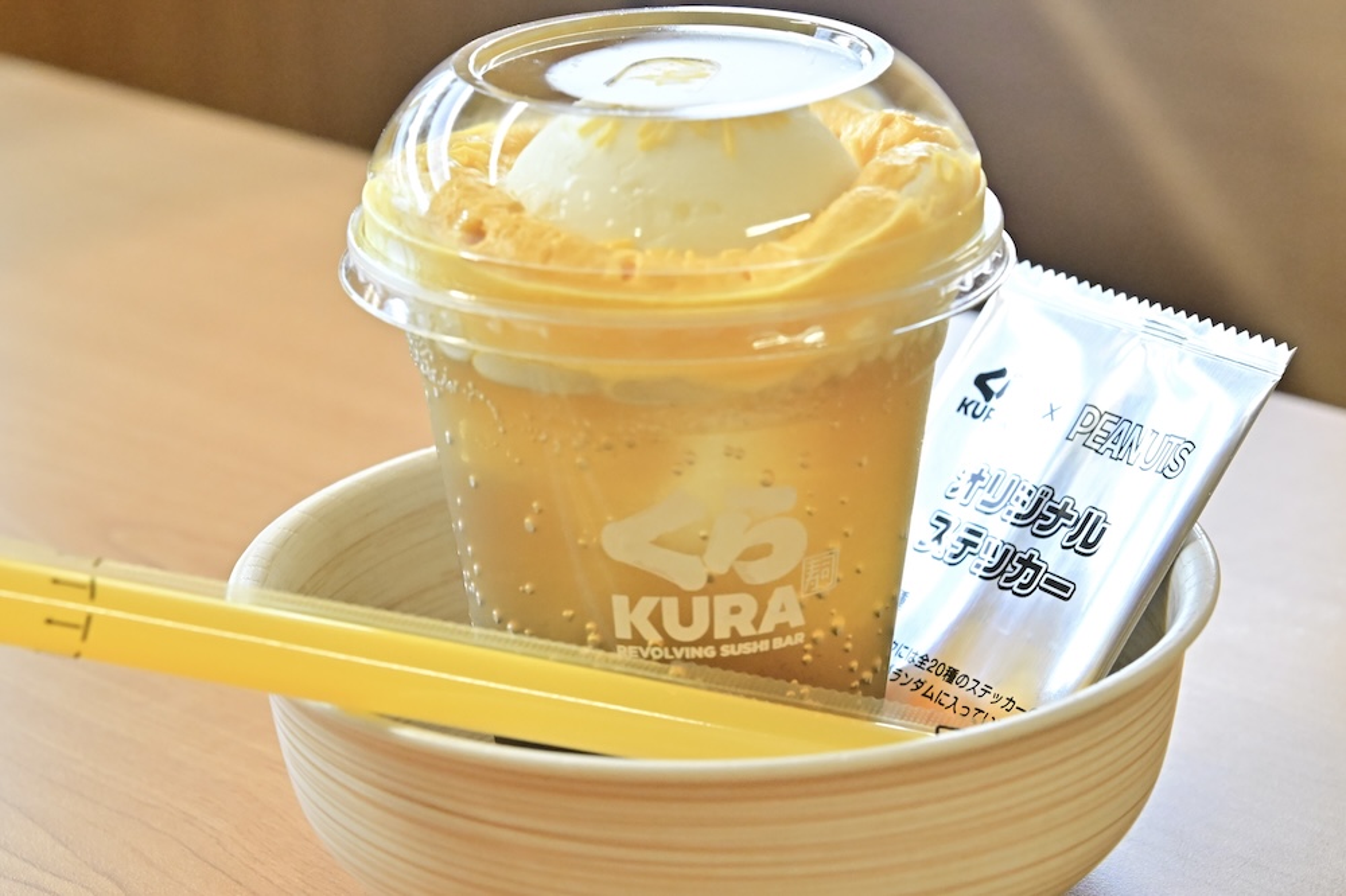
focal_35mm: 90
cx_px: 673
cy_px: 448
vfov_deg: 15.2
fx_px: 3364
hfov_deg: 22.6
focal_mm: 60
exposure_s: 1/200
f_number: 7.1
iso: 4000
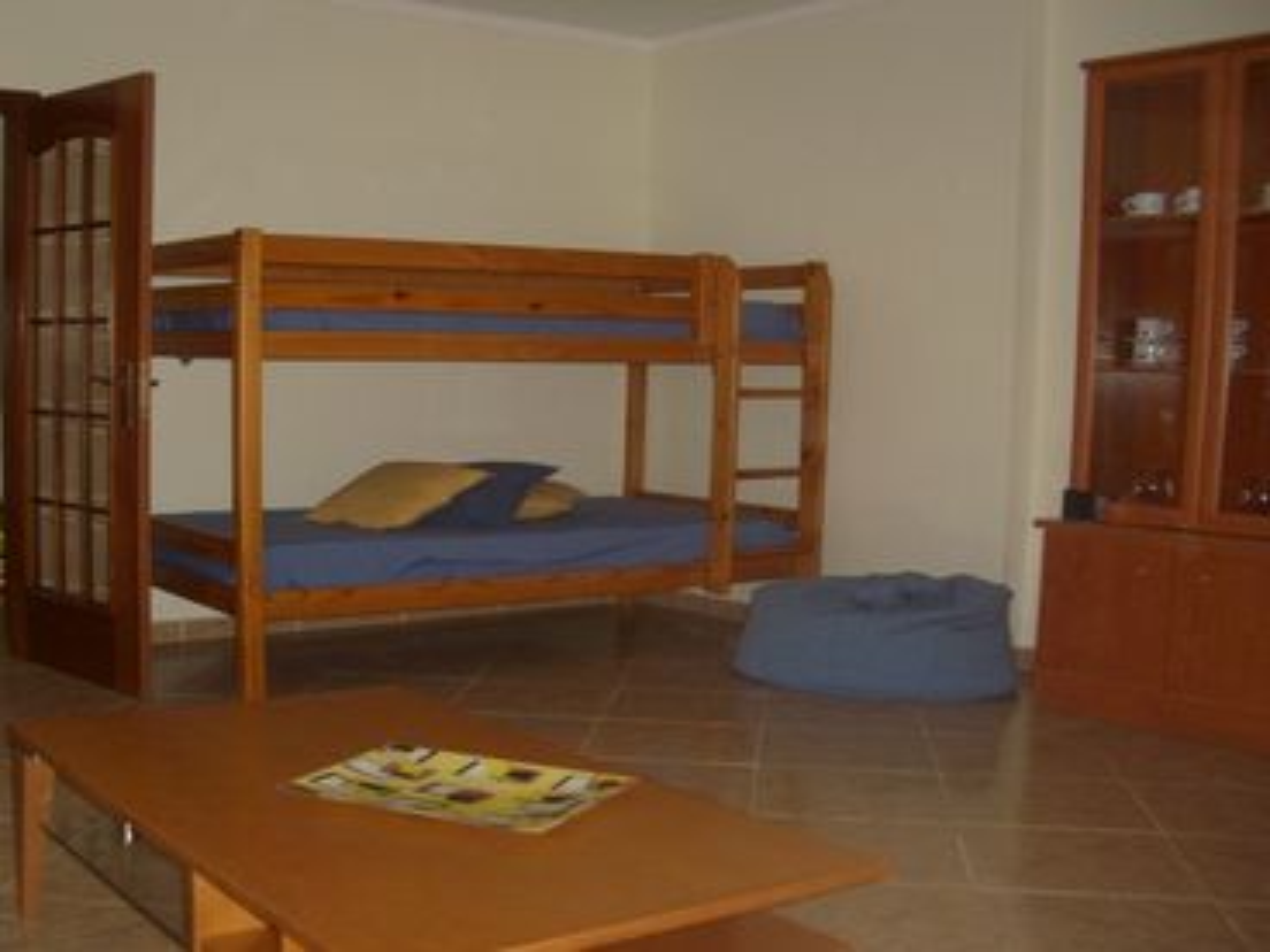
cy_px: 476
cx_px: 635
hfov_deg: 52.6
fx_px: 1284
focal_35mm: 35
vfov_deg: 40.7
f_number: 2.6
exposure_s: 1/60
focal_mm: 5.8
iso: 100
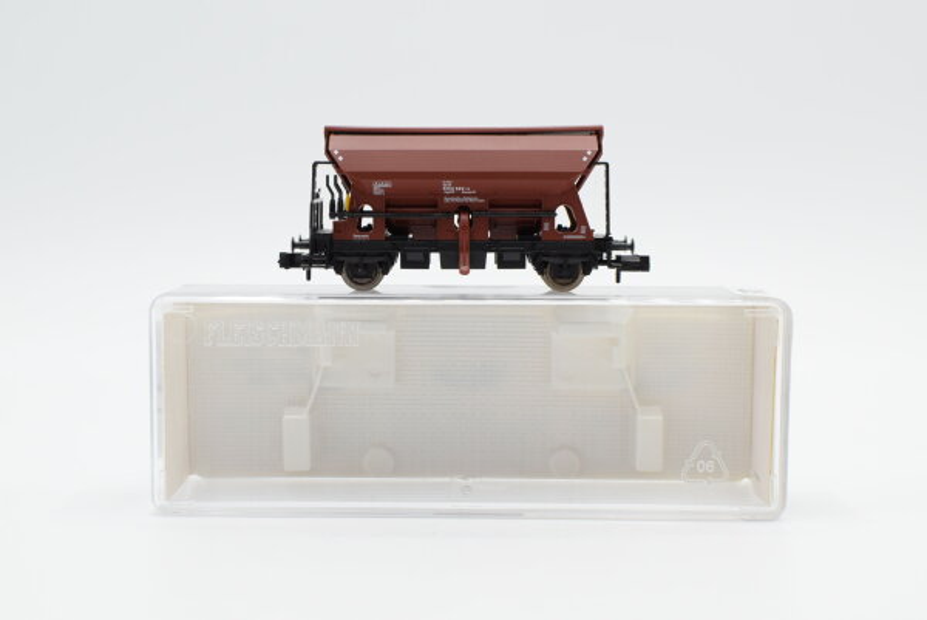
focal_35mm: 52
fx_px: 1353
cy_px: 310
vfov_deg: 25.8
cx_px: 464
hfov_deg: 37.8
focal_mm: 35
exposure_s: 1/125
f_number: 8
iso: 400
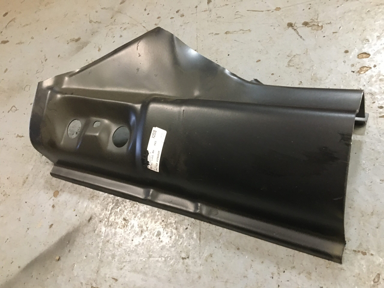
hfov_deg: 61.7
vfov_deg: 48.2
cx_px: 192
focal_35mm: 29
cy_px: 144
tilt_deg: -51.2
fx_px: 322
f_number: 2.2
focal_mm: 4.15
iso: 500
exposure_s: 1/17
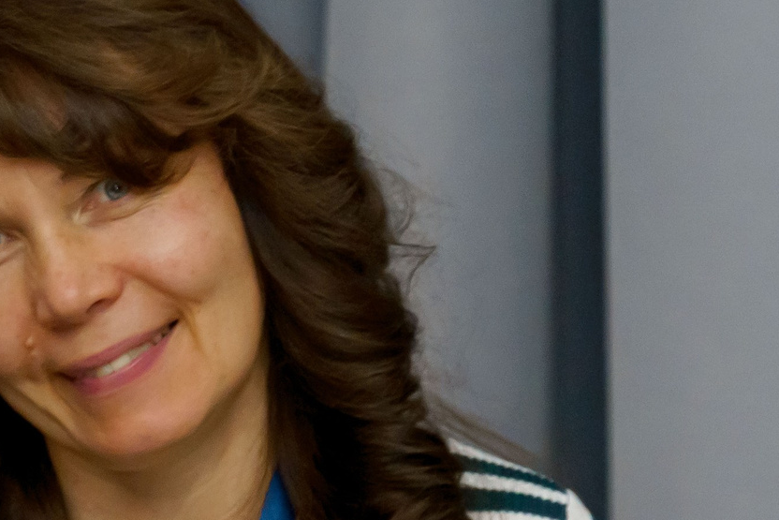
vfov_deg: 4.2
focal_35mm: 326
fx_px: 7055
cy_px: 329
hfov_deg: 6.2
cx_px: -408
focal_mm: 106
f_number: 5
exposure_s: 1/125
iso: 3200
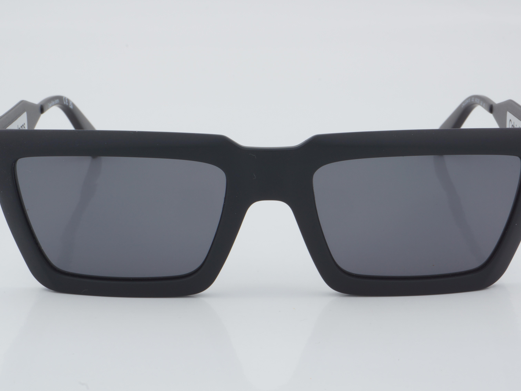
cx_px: 269
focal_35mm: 90
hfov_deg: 21.9
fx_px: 1348
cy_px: 196
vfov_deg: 16.5
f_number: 32
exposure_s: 1/4
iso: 100
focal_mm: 55
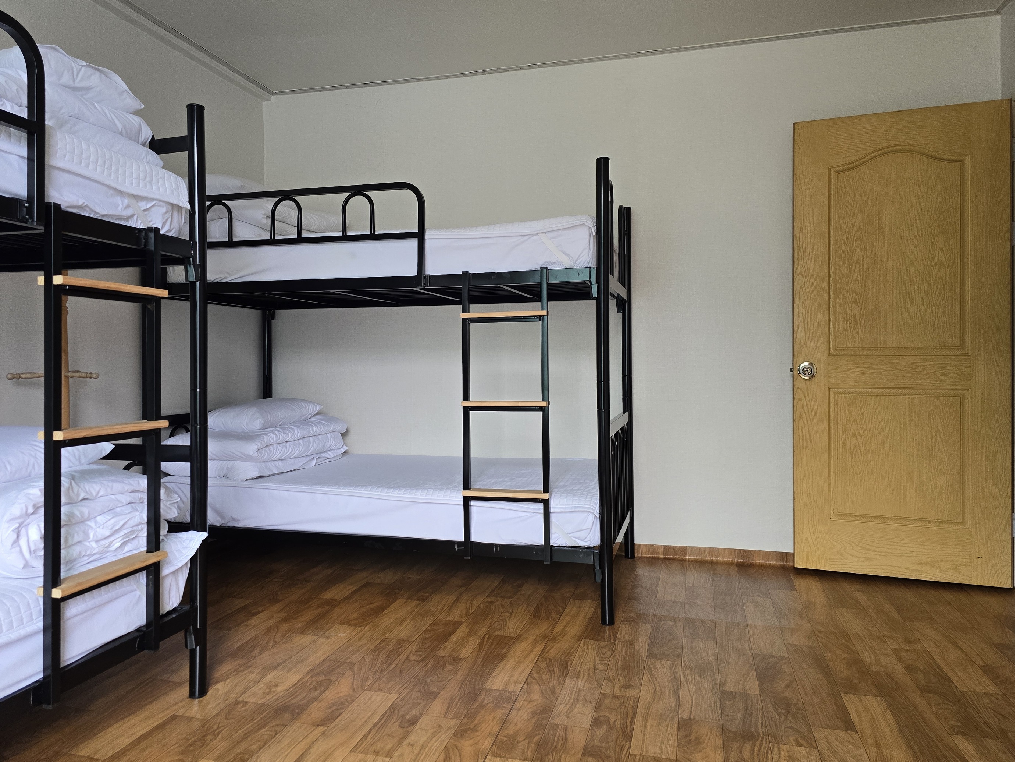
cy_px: 360
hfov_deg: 69.3
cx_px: 481
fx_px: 733
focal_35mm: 25
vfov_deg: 54.9
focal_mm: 6.3
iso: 200
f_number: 1.7
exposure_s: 1/120
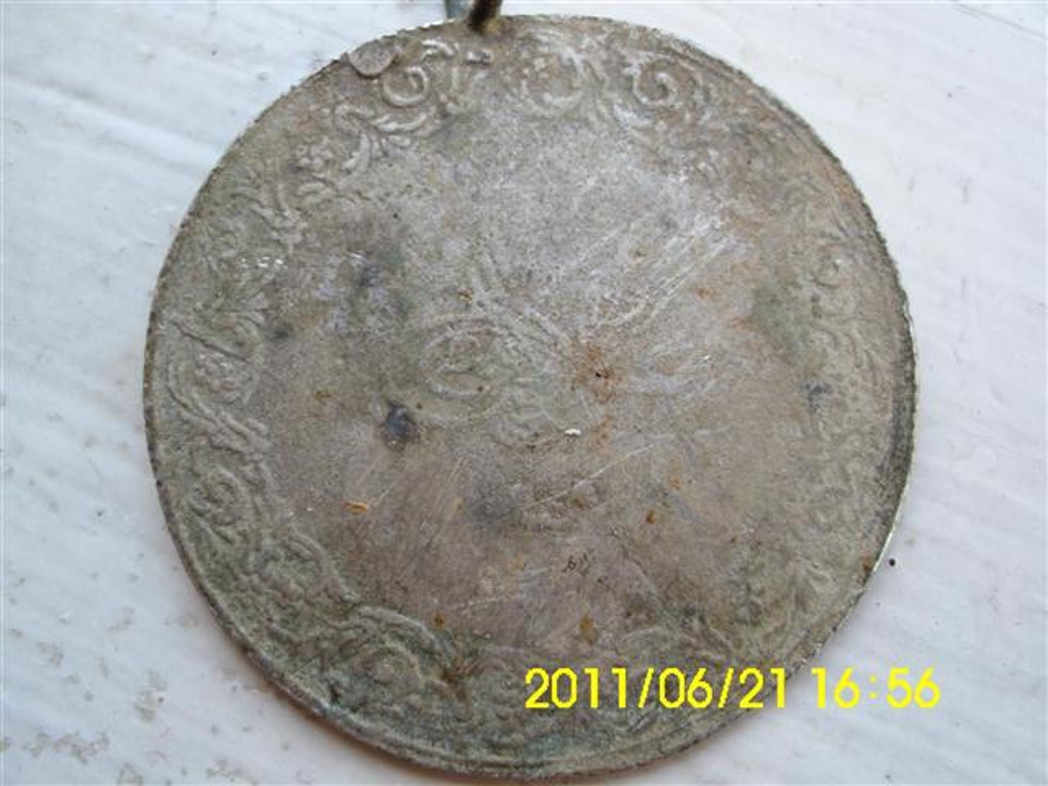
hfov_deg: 52.6
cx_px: 524
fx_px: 1060
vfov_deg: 40.7
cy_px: 393
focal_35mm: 35
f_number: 3
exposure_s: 1/82
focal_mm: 6.2
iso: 50
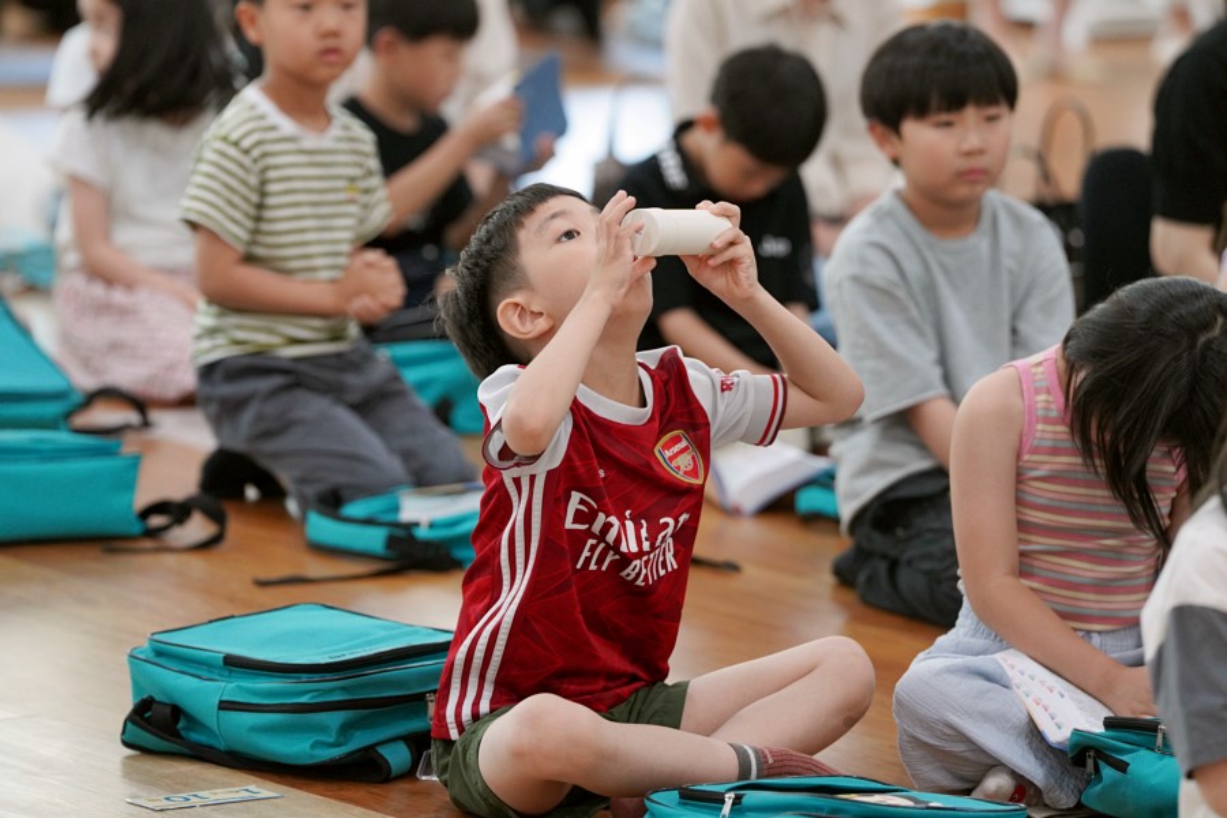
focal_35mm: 200
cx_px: 614
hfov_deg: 10.3
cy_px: 409
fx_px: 6816
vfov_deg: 6.9
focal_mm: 200
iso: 2500
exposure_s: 1/250
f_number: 4
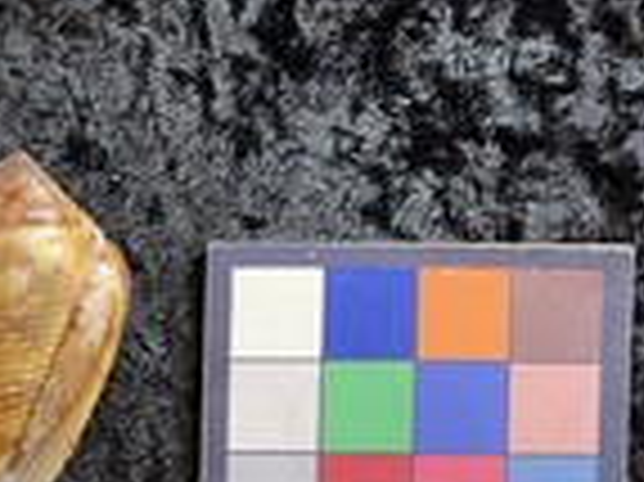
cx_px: -50
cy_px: 579
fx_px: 1320
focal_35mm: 71
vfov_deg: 19.5
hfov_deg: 25.6
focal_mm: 3
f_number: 1.8
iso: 64
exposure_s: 1/120
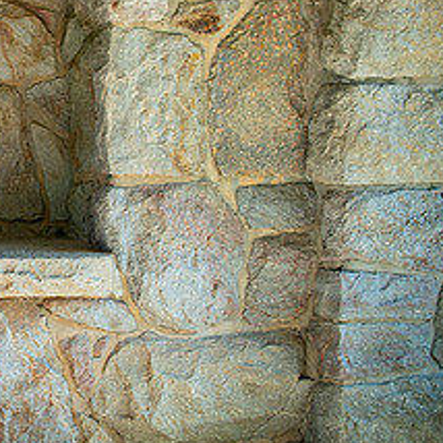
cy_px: 151
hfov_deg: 27.2
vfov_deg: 29.9
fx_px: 825
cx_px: -60
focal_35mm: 57
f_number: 2.8
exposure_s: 1/320
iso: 160
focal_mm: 24
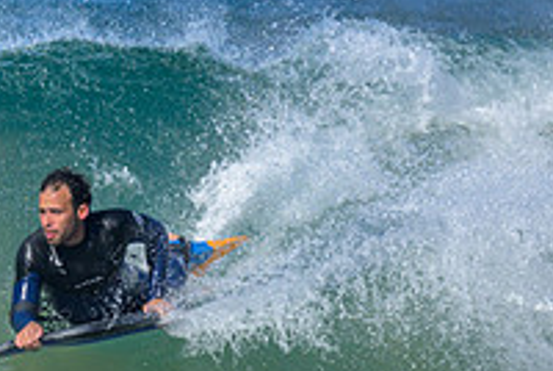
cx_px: -105
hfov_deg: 0.8
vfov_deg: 0.5
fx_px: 39551
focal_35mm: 2571
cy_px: 455
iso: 320
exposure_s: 1/2000
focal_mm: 800
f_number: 6.3
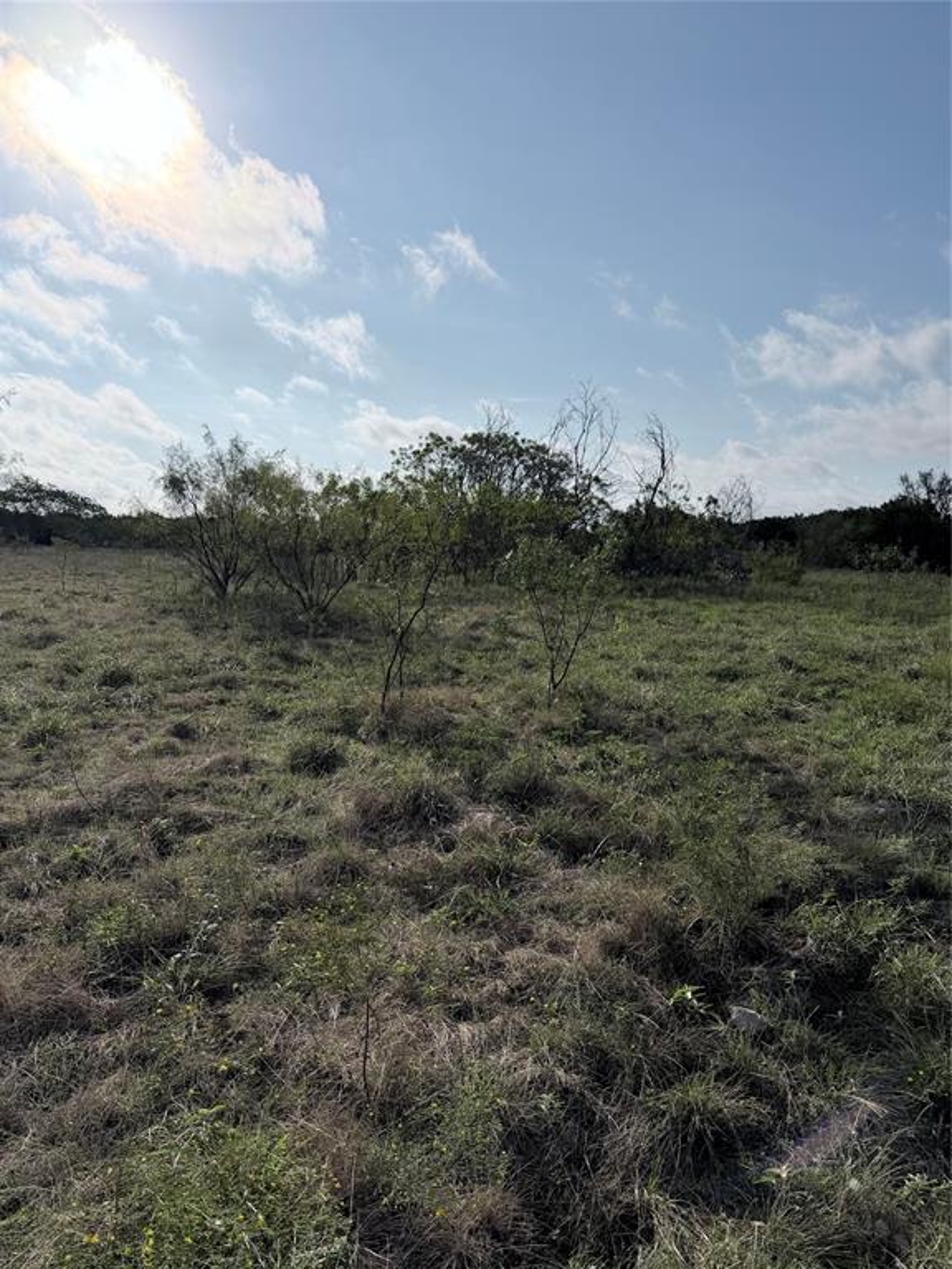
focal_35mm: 24
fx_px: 880
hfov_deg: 56.8
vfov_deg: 71.6
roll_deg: -1.0
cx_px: 476
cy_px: 634
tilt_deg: -7.7
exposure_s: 1/14286
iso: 80
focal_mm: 6.76
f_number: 1.78
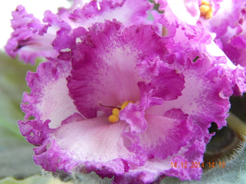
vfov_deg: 11.2
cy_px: 92
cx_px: 123
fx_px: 938
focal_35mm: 132
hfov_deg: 14.9
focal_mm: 23.4
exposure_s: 1/30
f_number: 4.8
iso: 400
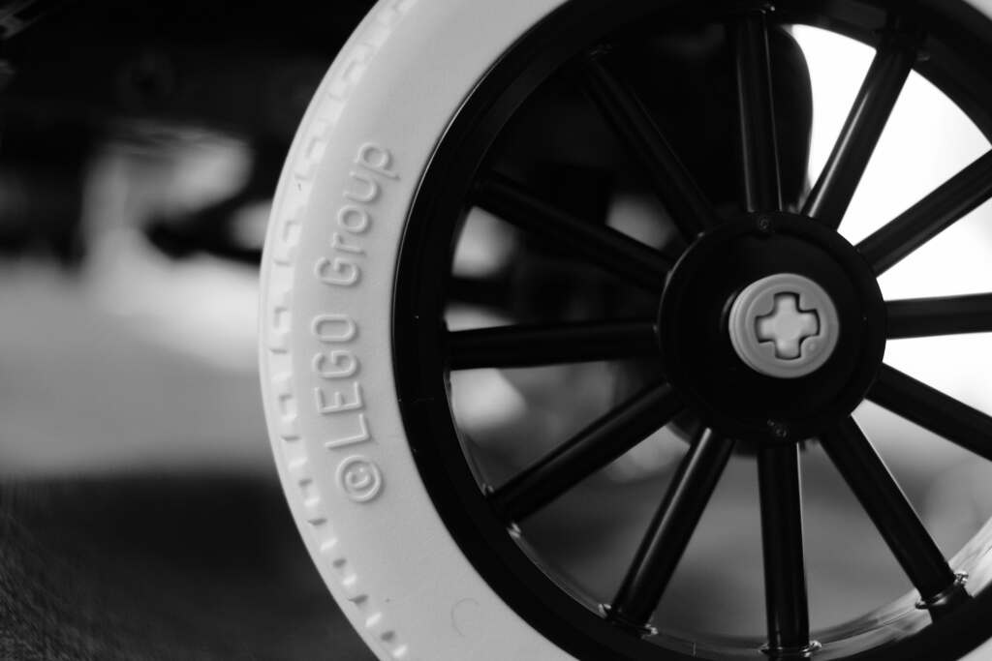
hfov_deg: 45.4
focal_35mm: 43
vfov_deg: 31.2
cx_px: 496
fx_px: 1185
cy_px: 330
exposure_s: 1/160
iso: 1250
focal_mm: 28.9
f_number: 3.2
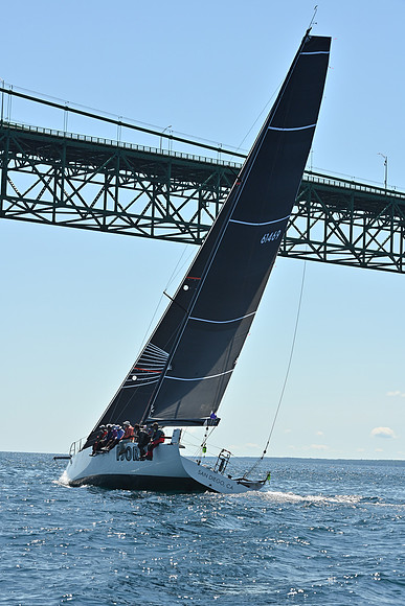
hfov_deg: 14.4
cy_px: 303
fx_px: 1602
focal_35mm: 95
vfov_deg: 21.5
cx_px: 202
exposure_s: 1/1000
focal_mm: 95
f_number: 9
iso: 320
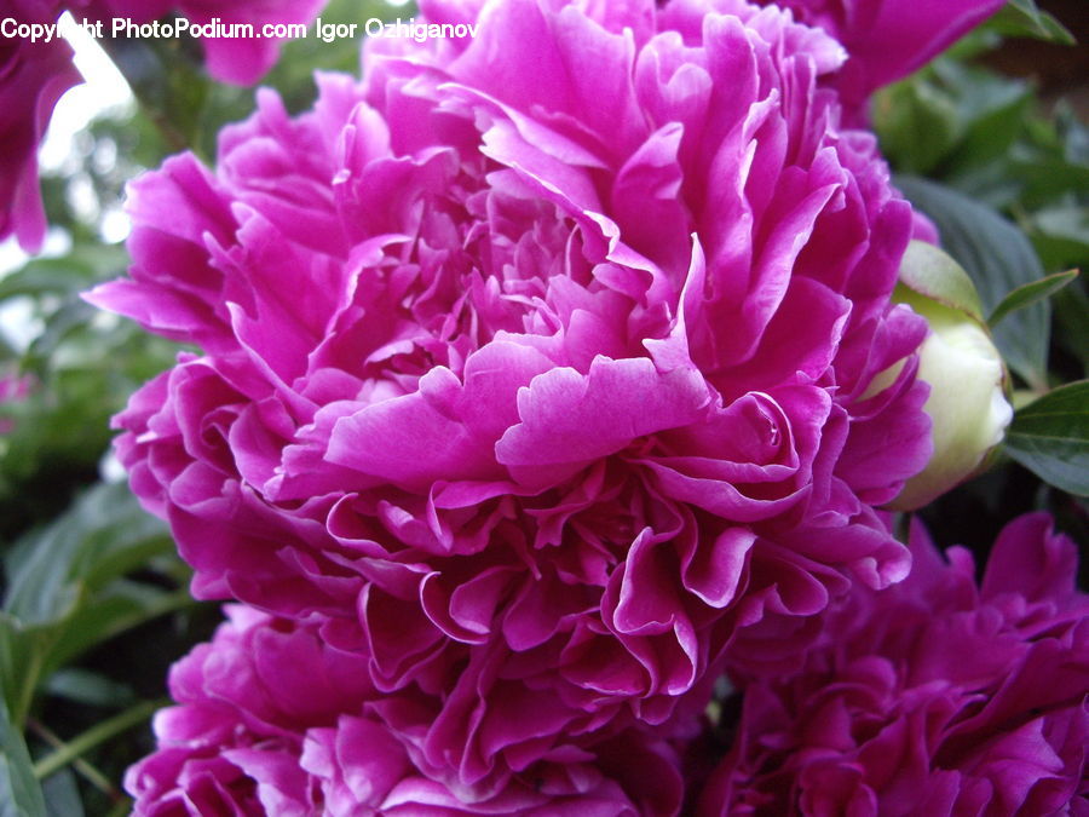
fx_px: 1195
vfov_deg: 37.7
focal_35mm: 38
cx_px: 544
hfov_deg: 49.0
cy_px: 408
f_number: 2.8
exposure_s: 1/80
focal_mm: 7.9
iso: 200
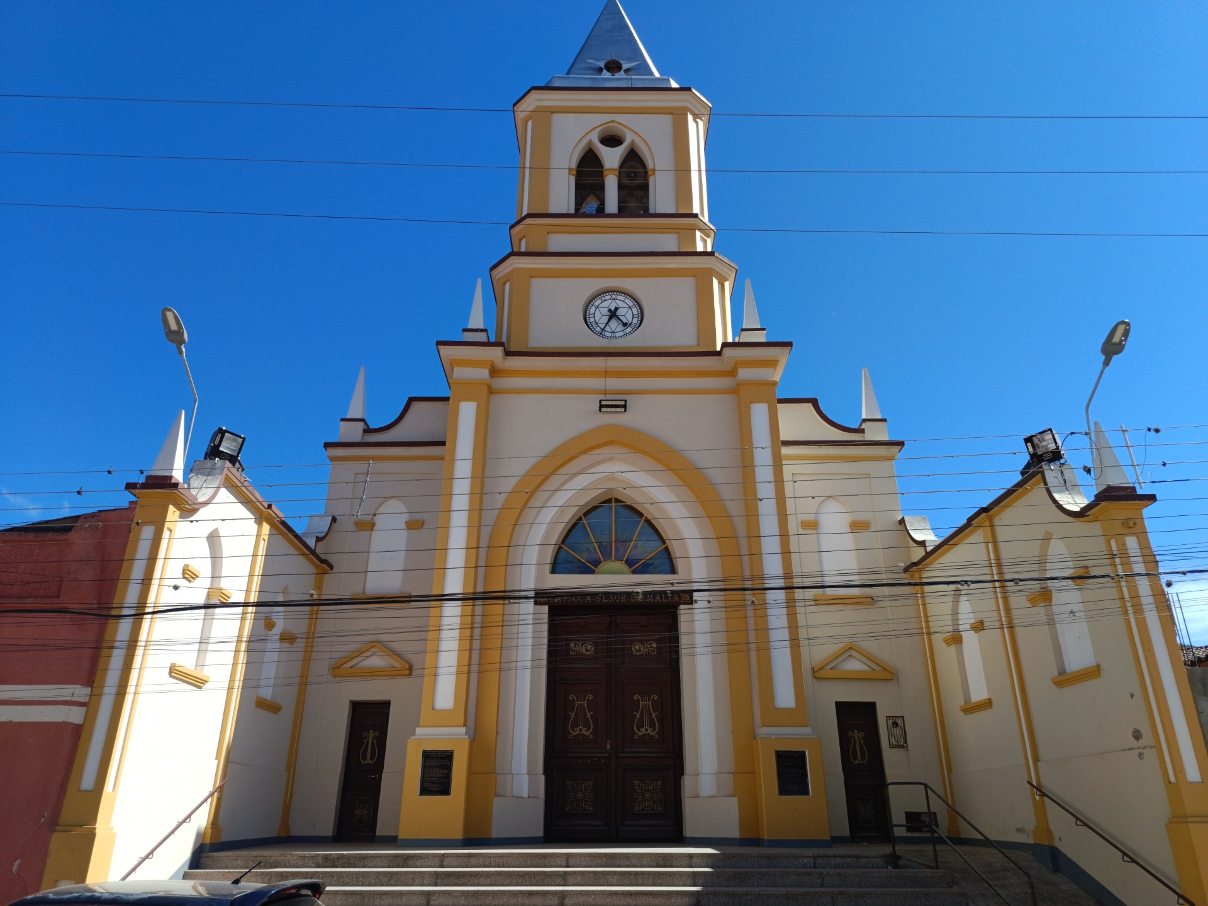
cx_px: 604
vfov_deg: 56.8
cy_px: 453
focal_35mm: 24
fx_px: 838
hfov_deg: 71.6
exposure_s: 1/503
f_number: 1.75
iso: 50
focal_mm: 5.24
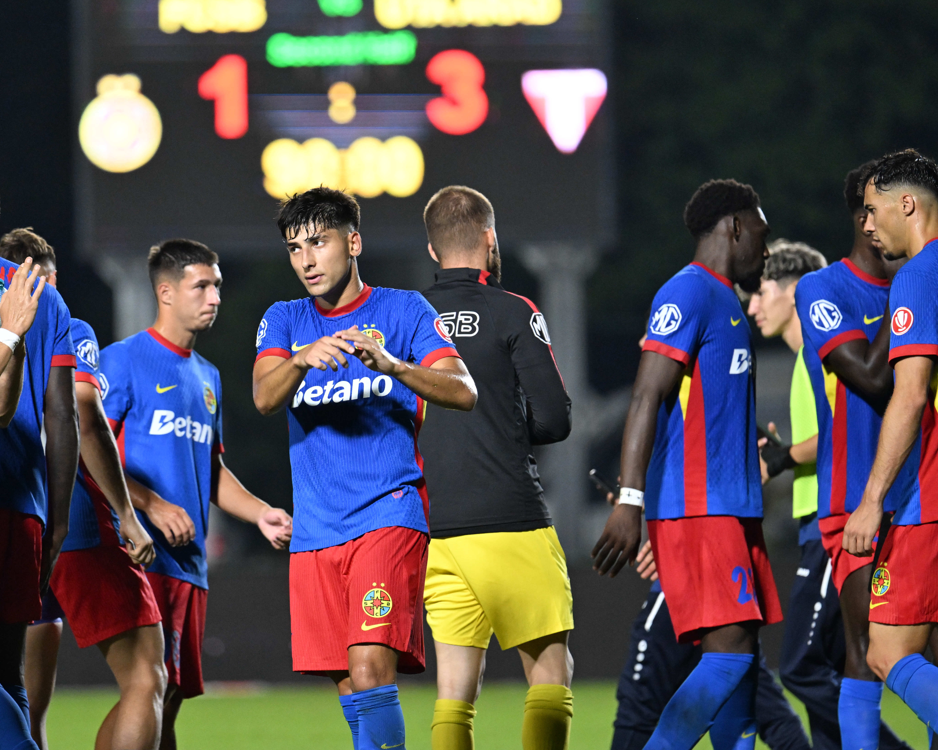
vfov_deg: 2.7
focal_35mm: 566
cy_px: 392
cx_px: 420
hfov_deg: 3.4
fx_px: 15713
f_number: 4.5
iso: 4000
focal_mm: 400
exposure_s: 1/1000
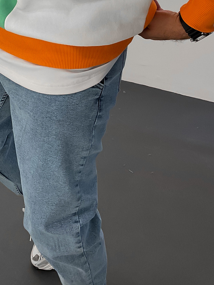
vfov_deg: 30.3
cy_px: -1
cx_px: 44
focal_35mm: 59
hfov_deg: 24.5
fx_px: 486
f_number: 1.8
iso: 50
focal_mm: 3
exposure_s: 1/100
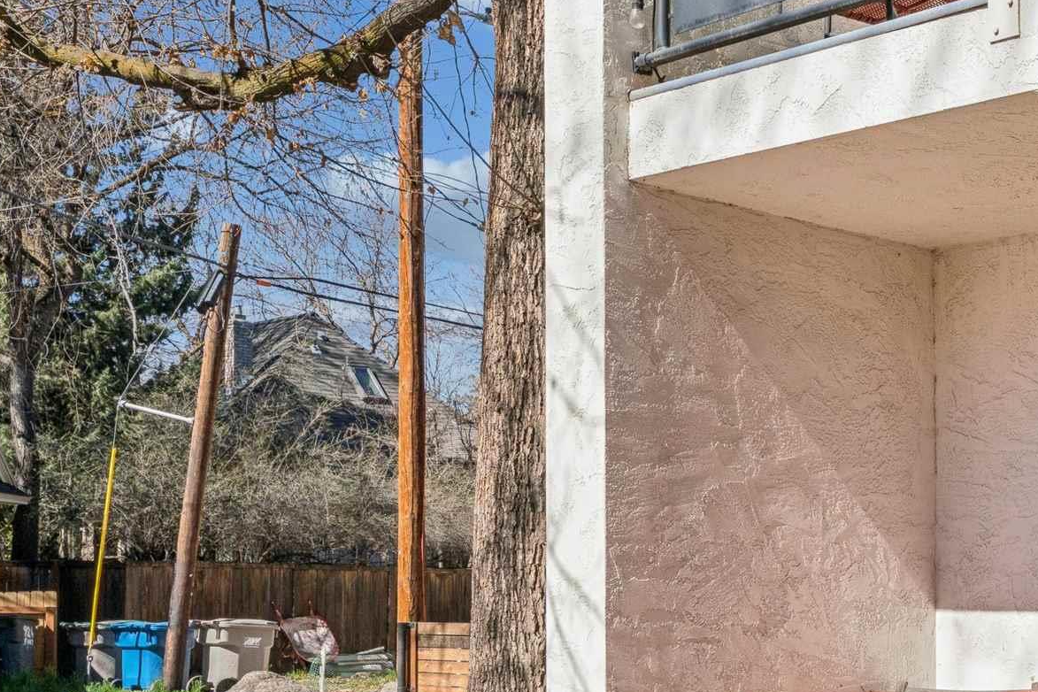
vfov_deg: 23.2
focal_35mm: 57
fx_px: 1654
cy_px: 591
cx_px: 1205
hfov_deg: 30.3
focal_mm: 21.9
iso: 400
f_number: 13
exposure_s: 1/320
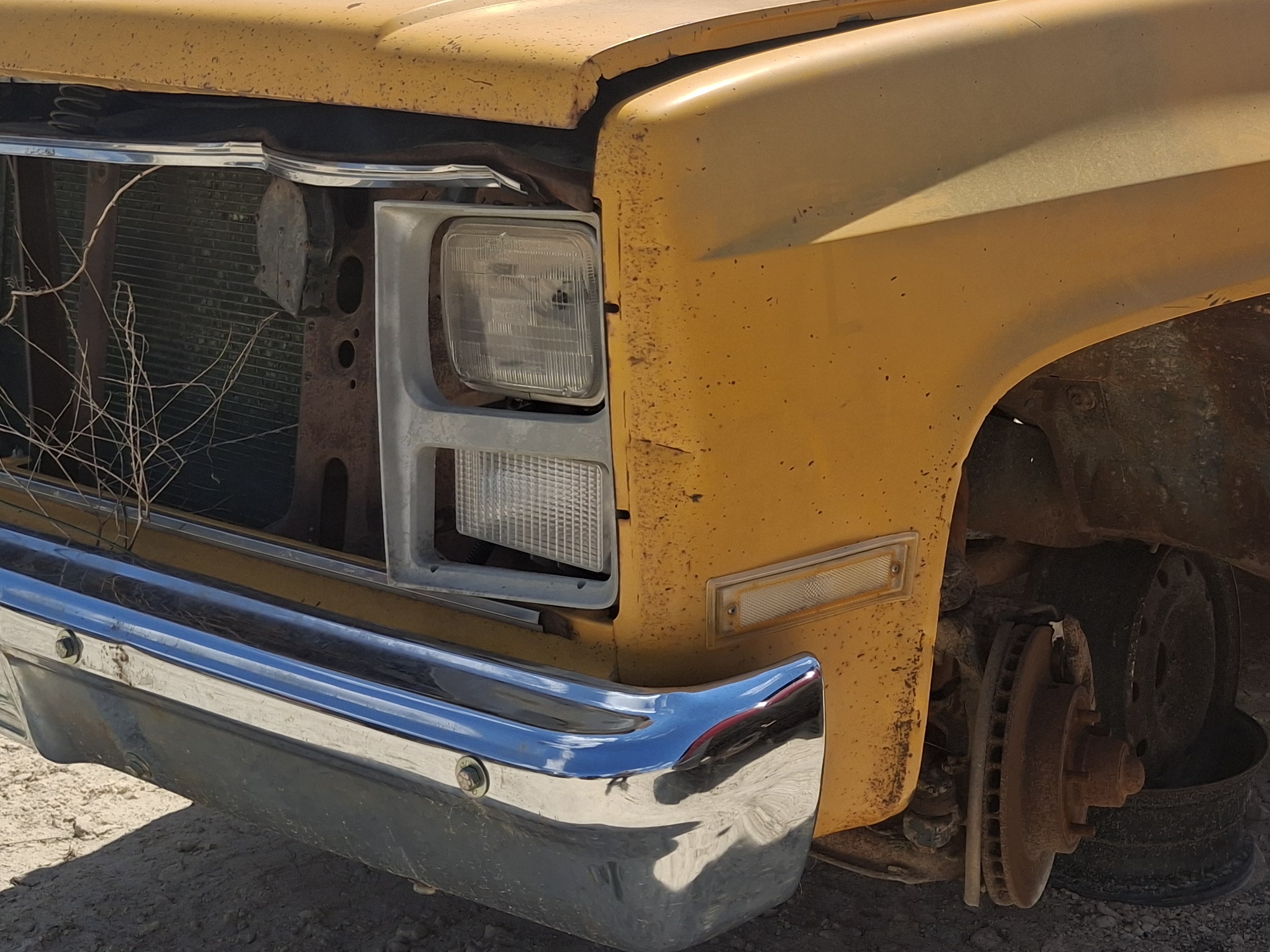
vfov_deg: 28.2
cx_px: 874
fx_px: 1871
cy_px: 265
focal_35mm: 51
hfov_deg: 37.0
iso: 32
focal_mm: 4.69
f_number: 1.8
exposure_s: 1/2907
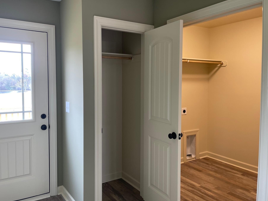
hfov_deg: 61.6
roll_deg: +0.1
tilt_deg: -3.6
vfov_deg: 48.2
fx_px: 225
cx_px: 123
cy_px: 97
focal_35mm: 29
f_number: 1.6
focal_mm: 5.1
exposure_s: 1/60
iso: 80
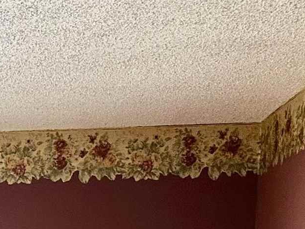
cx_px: -210
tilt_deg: -7.5
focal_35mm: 119
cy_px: 486
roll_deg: -0.6
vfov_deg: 11.1
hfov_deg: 14.8
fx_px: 1049
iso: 250
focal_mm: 6.86
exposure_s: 1/60
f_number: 1.78
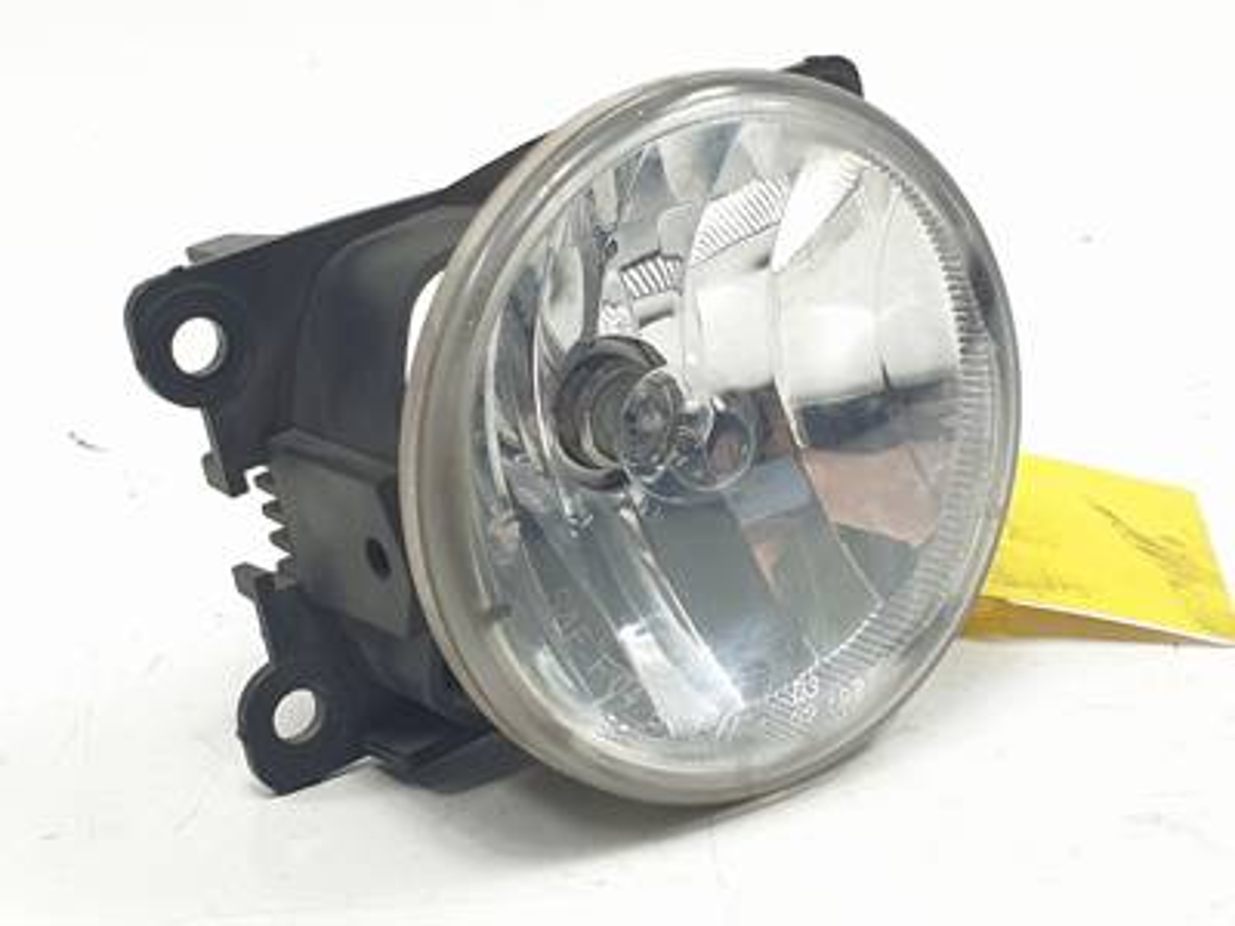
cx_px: 618
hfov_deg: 67.3
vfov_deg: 53.1
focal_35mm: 26
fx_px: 928
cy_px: 463
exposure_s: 1/138
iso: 50
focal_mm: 4.3
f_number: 2.4
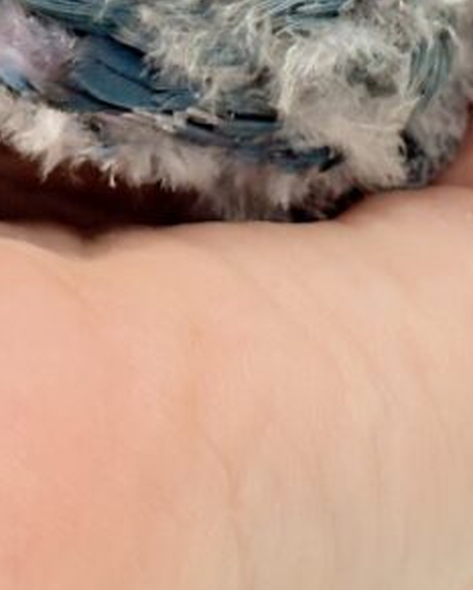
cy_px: -77
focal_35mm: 209
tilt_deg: -8.7
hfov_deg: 7.4
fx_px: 3655
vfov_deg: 9.1
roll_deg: -5.4
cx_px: 367
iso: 100
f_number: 1.6
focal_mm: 5.96
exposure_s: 1/100
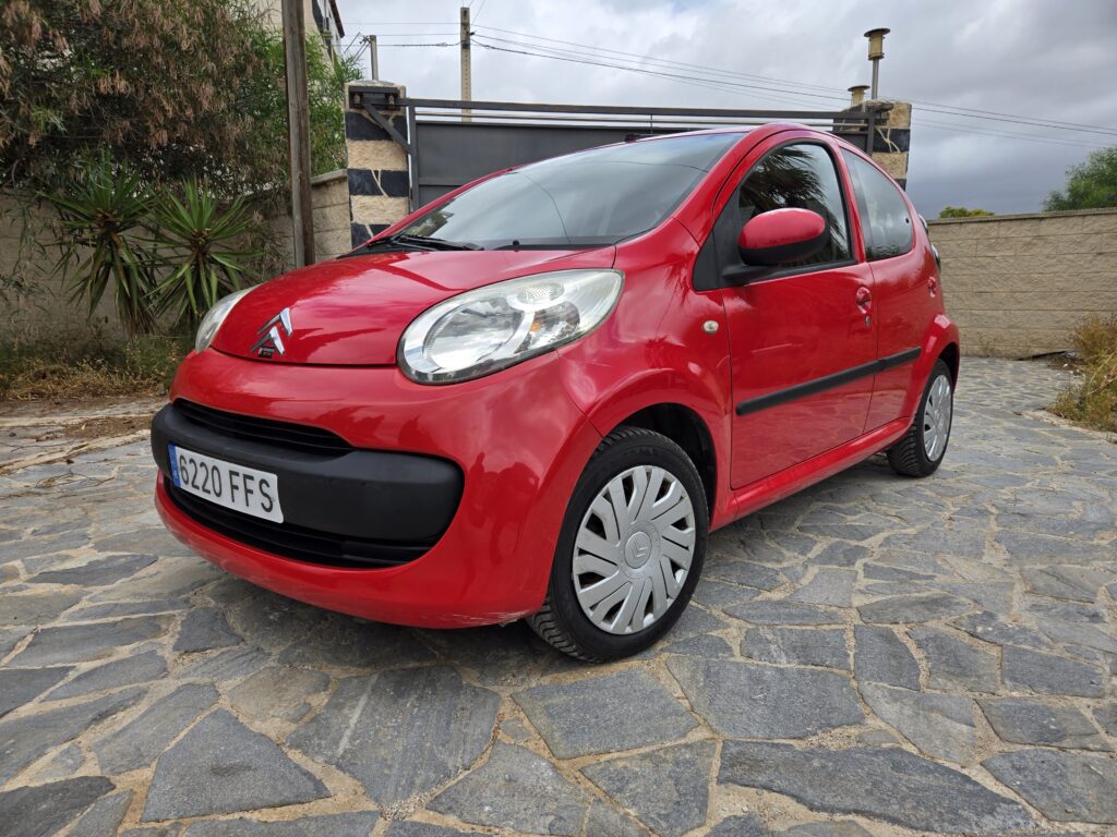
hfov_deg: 73.9
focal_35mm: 23
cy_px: 418
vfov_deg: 58.9
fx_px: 742
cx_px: 558
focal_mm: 5.4
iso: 25
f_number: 1.8
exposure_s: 1/1904
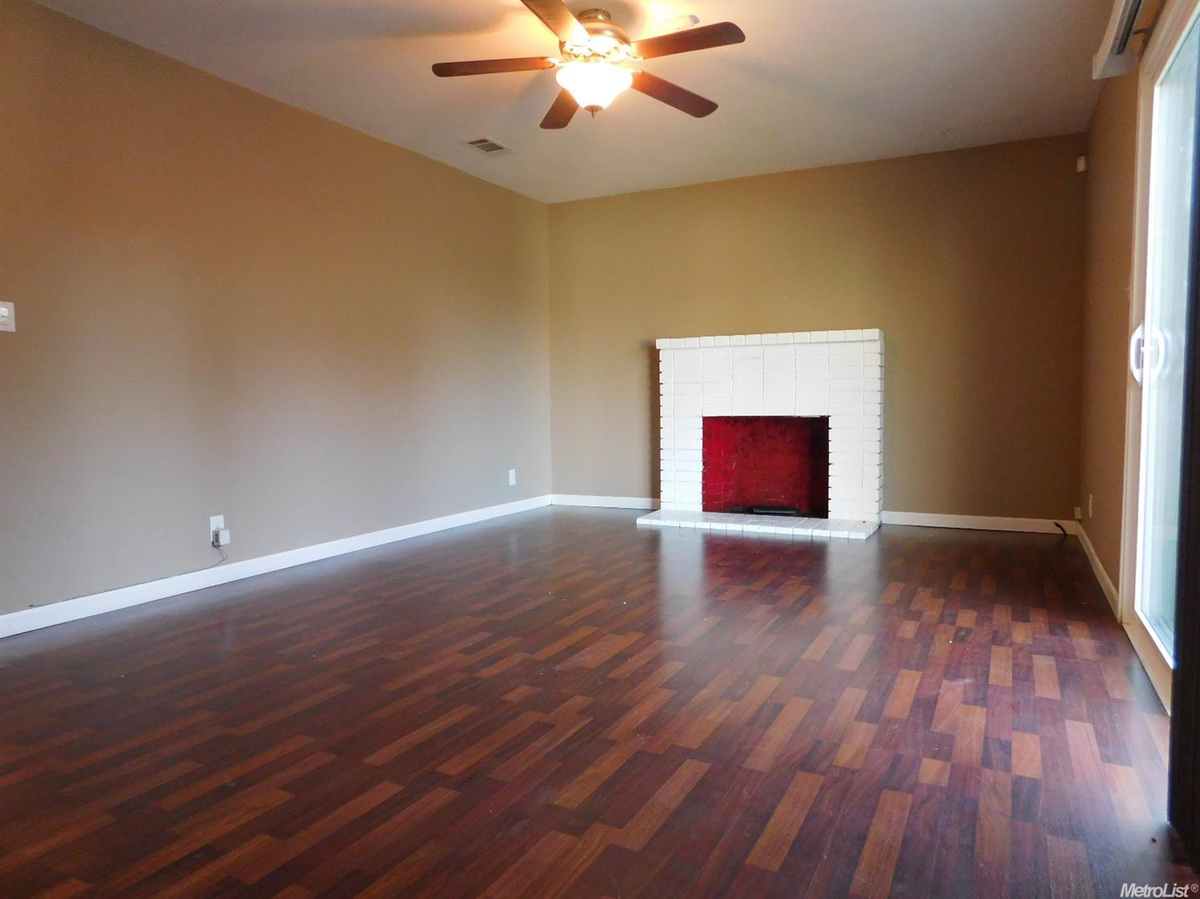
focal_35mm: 23
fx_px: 797
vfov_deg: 58.9
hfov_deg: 73.9
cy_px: 450
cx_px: 600
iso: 400
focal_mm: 4
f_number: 3
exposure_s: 1/25
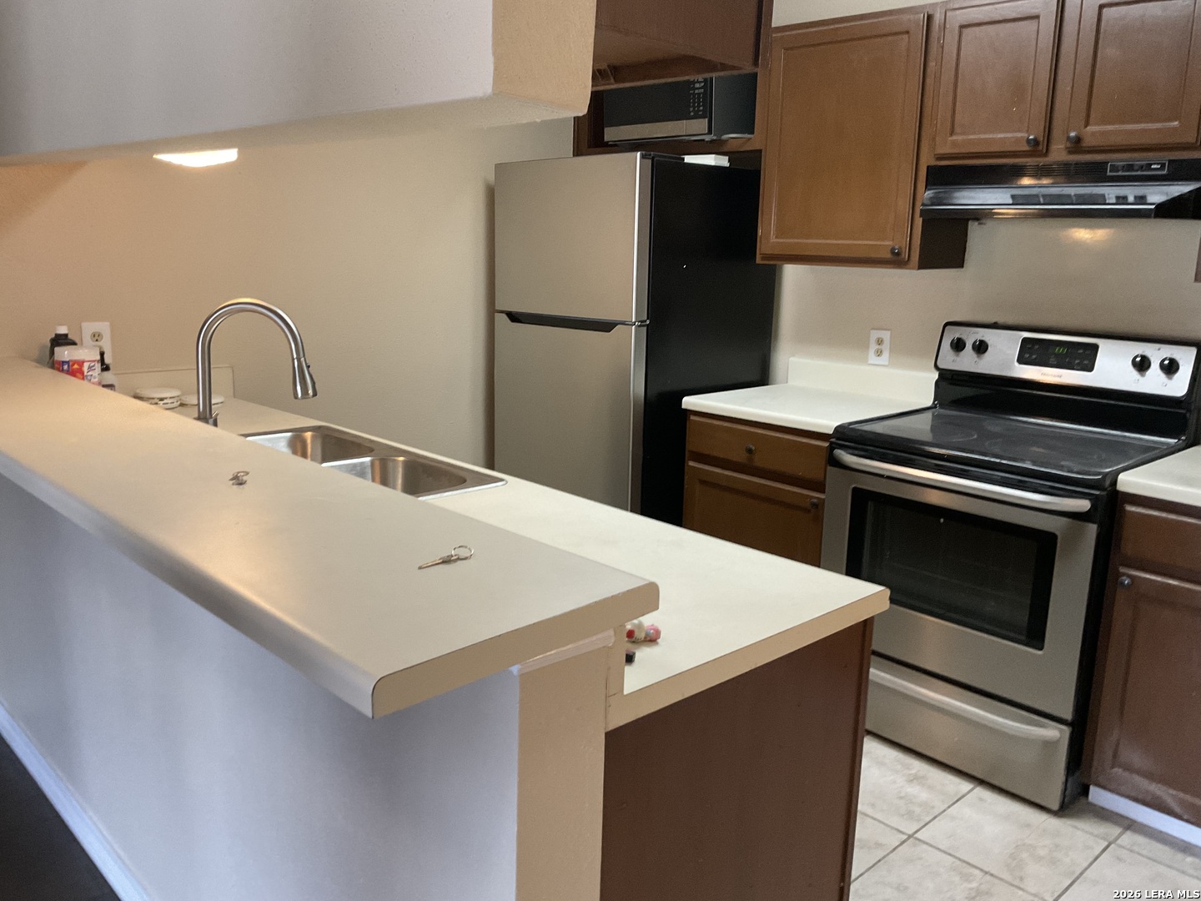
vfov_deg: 48.2
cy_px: 450
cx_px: 600
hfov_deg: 61.7
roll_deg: -2.0
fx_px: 1006
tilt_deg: -10.3
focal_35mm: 29
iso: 160
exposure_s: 1/60
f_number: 1.8
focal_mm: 3
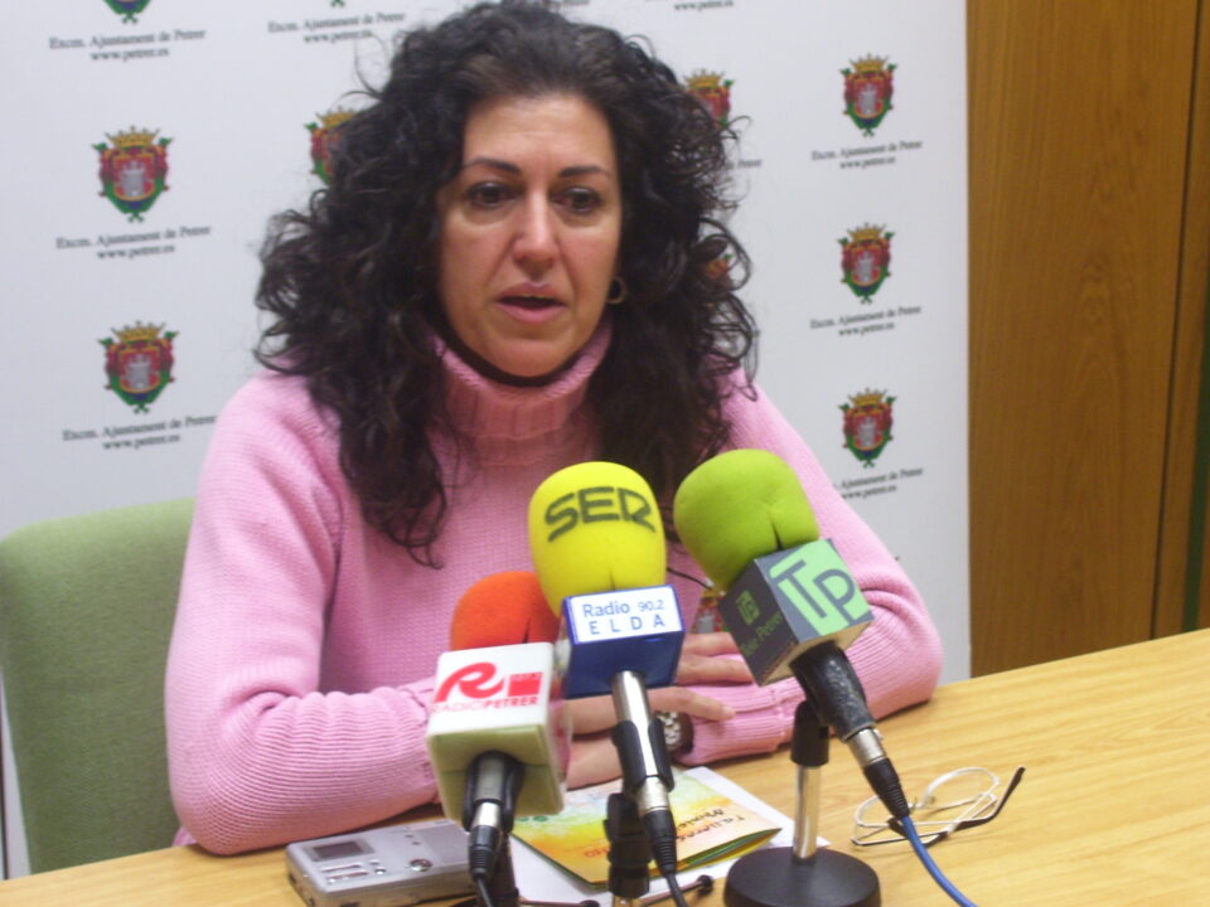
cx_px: 605
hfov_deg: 22.5
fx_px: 3041
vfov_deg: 17.0
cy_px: 454
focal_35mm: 87
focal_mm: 14.3
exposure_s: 1/15
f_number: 4.3
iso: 160
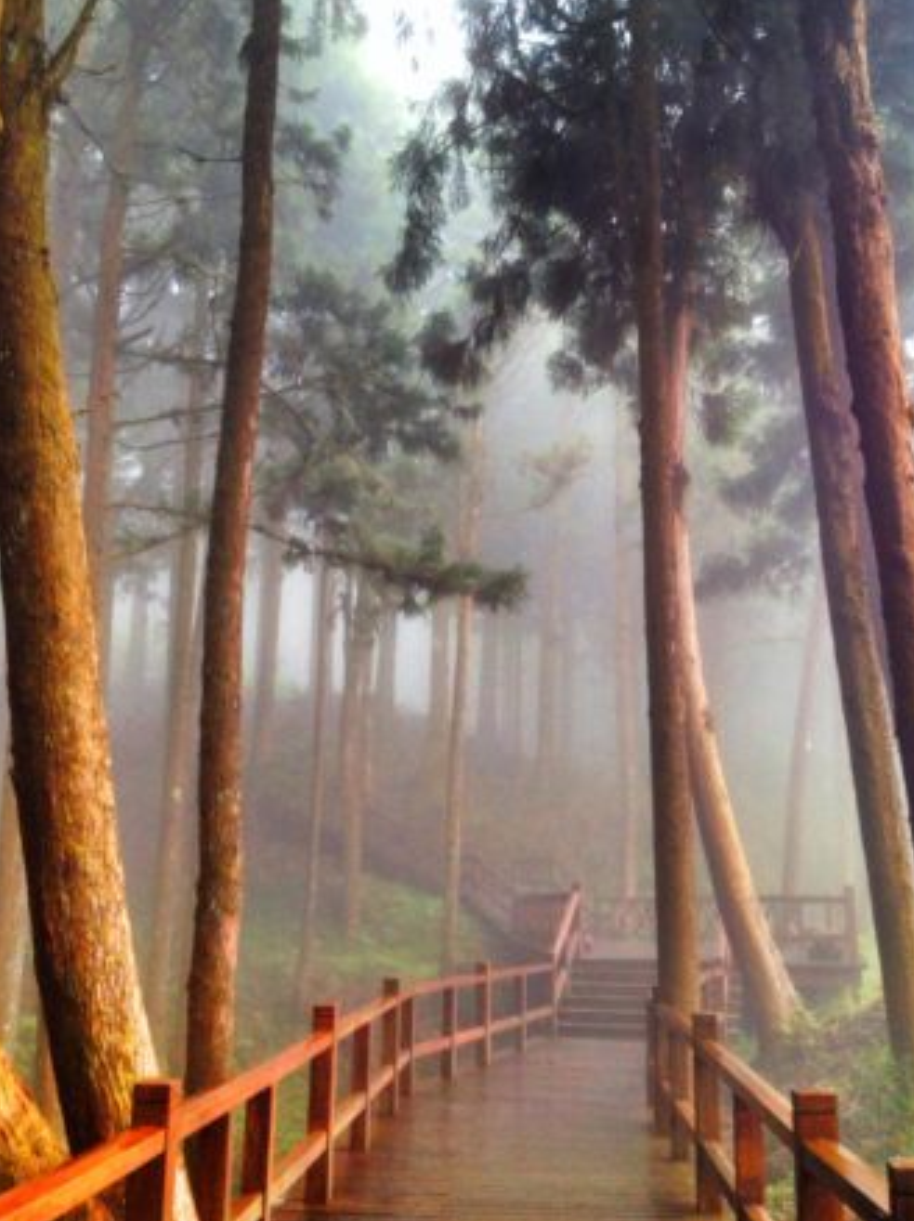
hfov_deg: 35.9
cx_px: 470
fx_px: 1410
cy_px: 580
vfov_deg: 46.8
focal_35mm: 40
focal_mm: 4.28
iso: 50
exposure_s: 1/40
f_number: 2.4
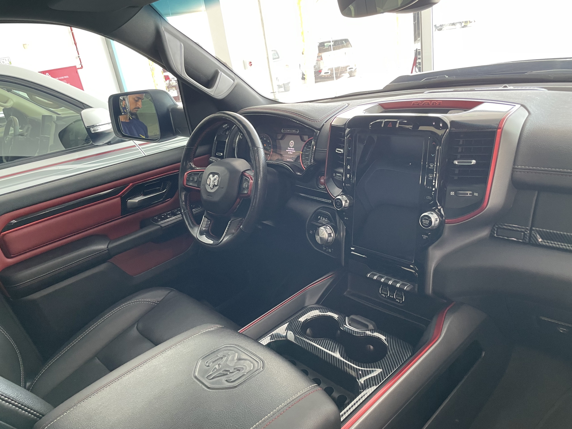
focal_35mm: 26
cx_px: 286
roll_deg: +9.7
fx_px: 430
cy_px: 214
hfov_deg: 67.3
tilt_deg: -23.7
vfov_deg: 53.1
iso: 125
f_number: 1.6
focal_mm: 4.2
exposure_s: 1/65
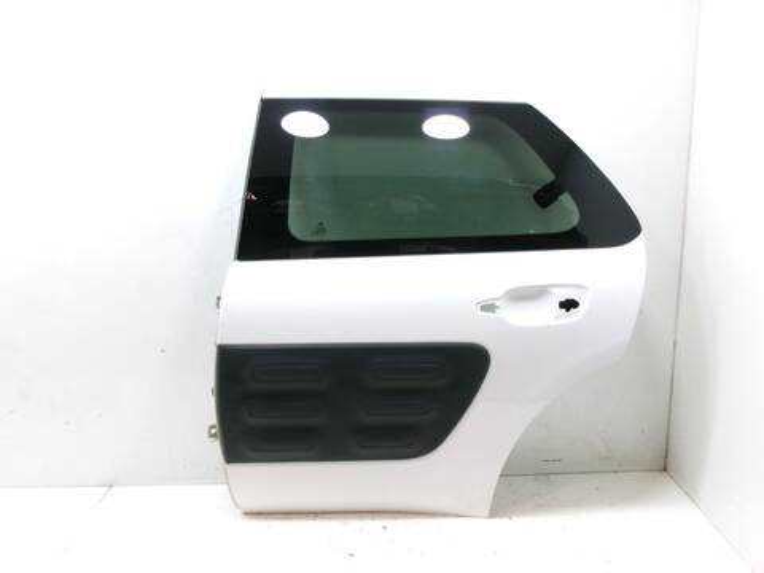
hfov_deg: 63.4
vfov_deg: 49.7
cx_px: 382
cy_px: 286
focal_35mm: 28
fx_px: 618
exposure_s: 1/34
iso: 387
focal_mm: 5.1
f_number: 3.9
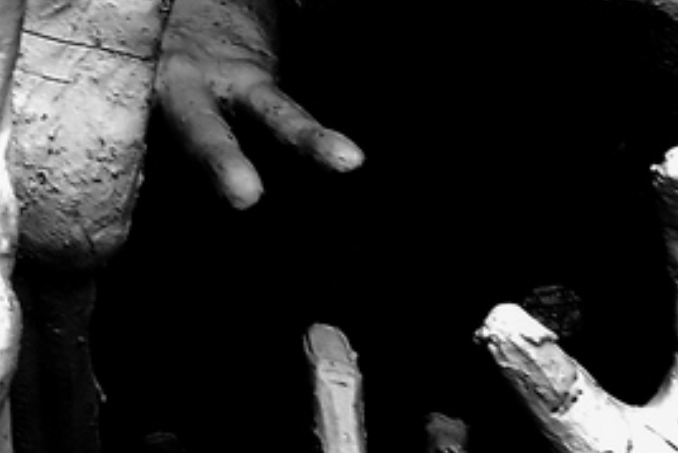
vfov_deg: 5.3
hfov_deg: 7.7
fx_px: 4560
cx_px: -1166
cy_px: -1038
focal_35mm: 242
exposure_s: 1/400
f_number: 8
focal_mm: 24
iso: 200
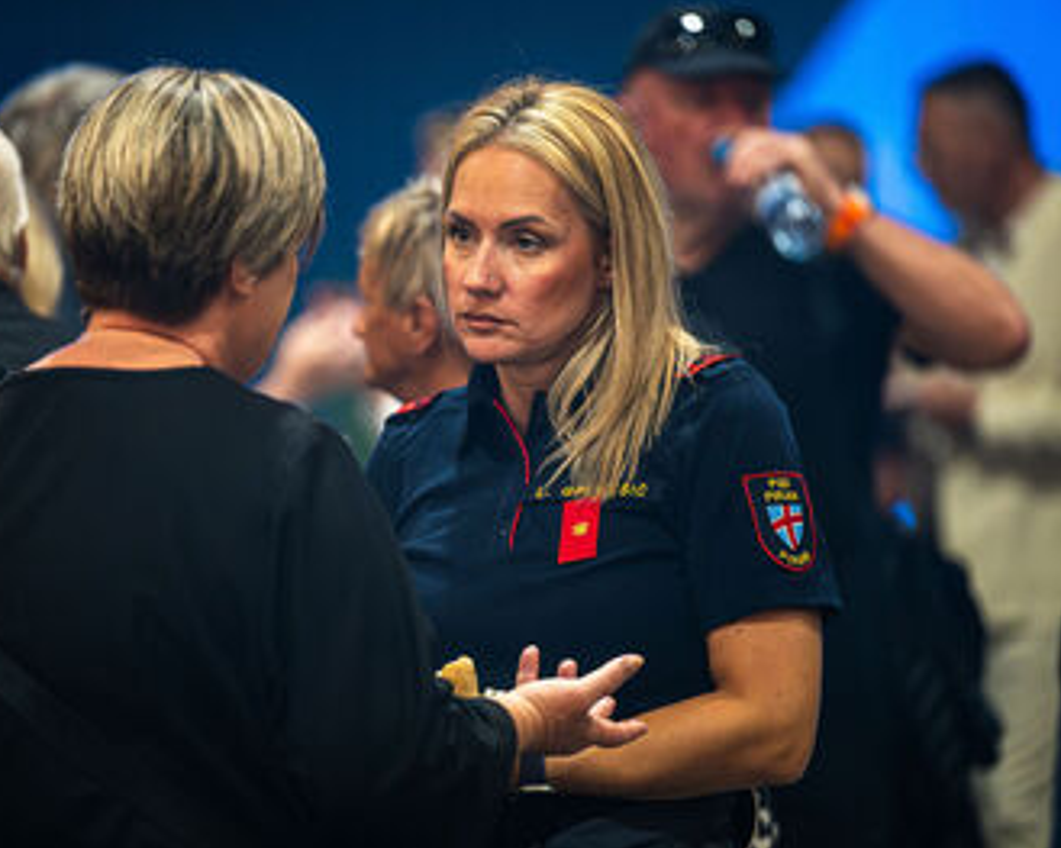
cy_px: 403
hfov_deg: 7.5
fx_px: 8068
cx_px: 419
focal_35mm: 257
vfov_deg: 6.0
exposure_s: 1/250
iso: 3200
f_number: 2.8
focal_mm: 200
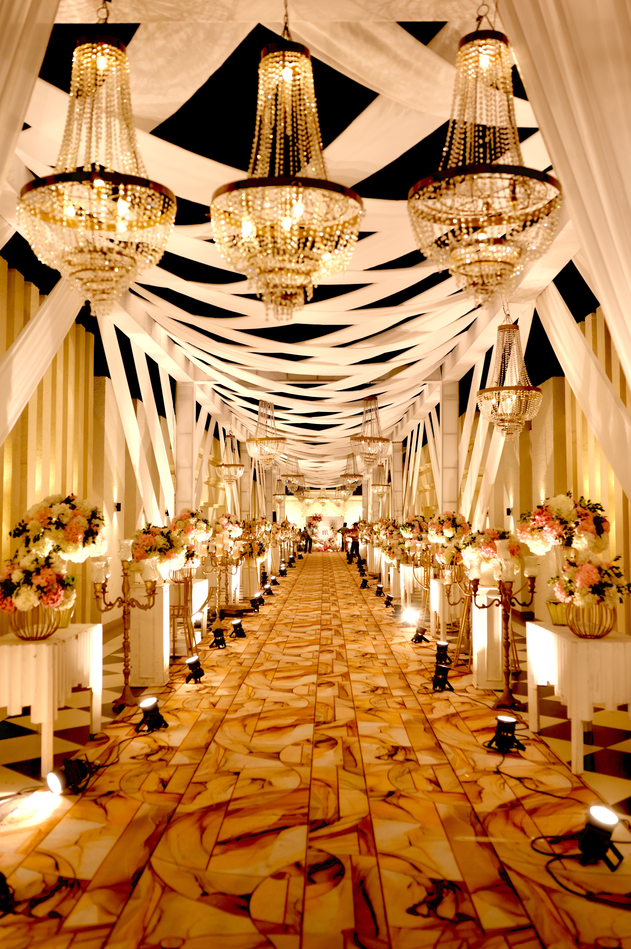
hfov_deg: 37.8
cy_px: 474
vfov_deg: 54.5
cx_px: 316
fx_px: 921
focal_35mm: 35
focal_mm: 35
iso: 500
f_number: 2.5
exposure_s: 1/500
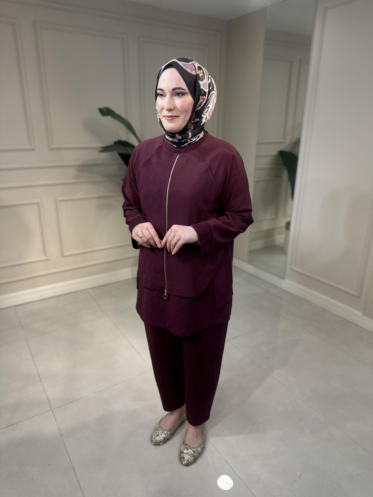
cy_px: 248
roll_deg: -0.5
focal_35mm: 24
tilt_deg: -20.1
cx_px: 186
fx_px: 345
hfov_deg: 56.8
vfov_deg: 71.6
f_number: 1.78
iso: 80
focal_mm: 6.86
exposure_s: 1/685
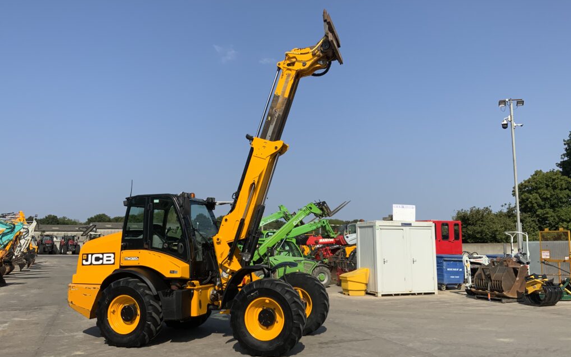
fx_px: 483
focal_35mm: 31
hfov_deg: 61.2
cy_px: 183
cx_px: 287
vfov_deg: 40.6
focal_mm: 3
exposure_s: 1/2538
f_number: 1.8
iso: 16
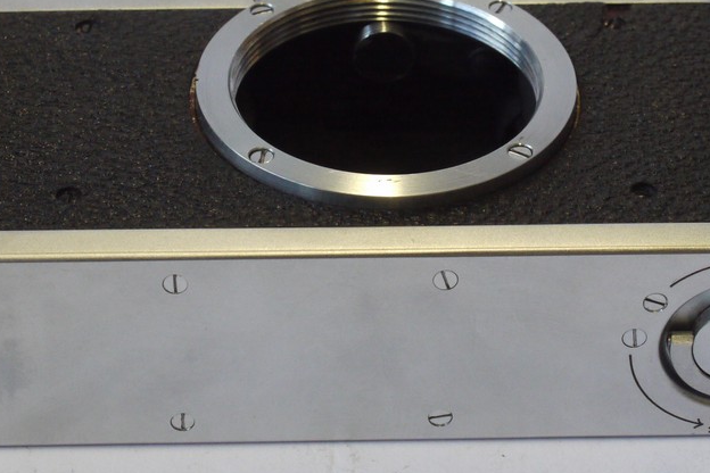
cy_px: 189
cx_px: 339
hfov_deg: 17.1
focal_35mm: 120
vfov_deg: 11.4
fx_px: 2366
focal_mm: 30
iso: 800
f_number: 8
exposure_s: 1/125
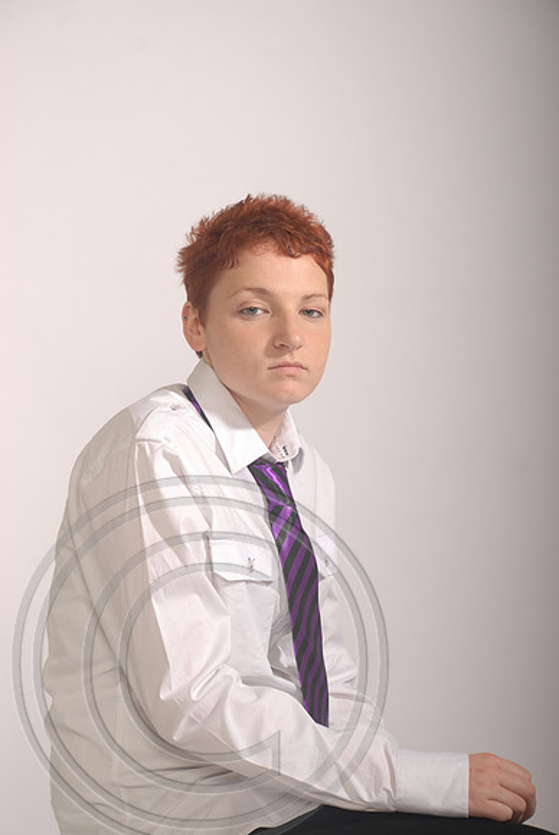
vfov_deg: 20.6
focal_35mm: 99
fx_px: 2300
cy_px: 418
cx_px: 280
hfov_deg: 13.9
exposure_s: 1/200
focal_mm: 66
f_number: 5.6
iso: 125
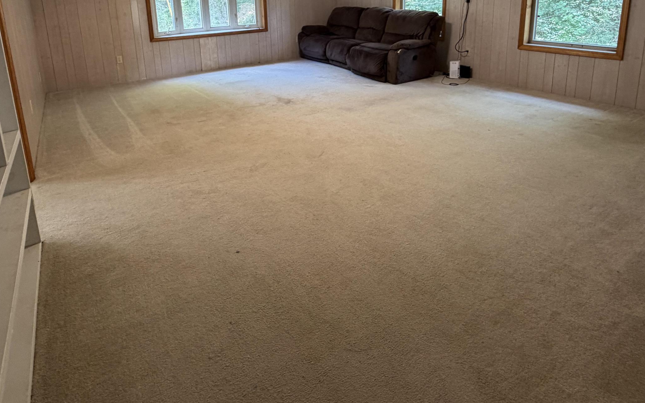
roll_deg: +2.4
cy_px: 70
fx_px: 387
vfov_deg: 51.0
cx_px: 310
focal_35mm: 22
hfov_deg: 79.6
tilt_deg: -11.7
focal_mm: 2.22
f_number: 2.2
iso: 200
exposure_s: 1/60
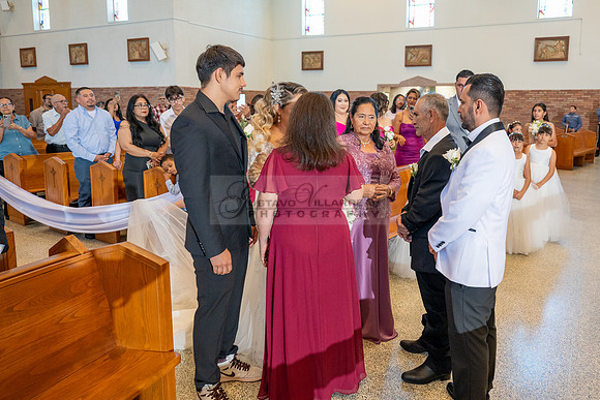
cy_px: 167
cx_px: 349
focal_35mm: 28
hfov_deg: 65.2
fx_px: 466
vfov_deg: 46.4
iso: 1000
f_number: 3.2
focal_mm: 24
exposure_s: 1/200
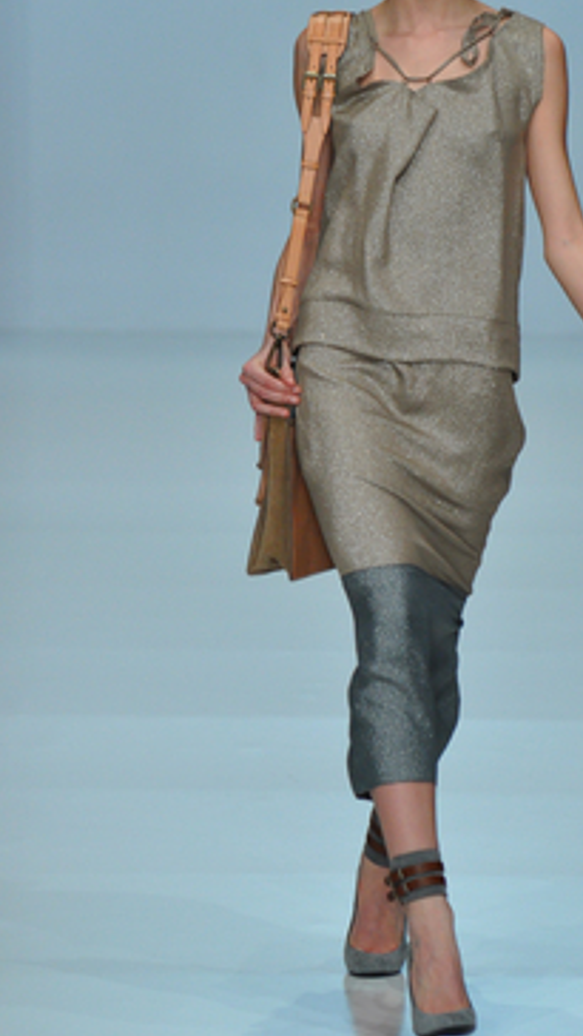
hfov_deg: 3.7
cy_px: 401
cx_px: 394
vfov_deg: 6.6
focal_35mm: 325
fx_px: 8917
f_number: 4
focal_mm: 145
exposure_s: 1/500
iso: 1000
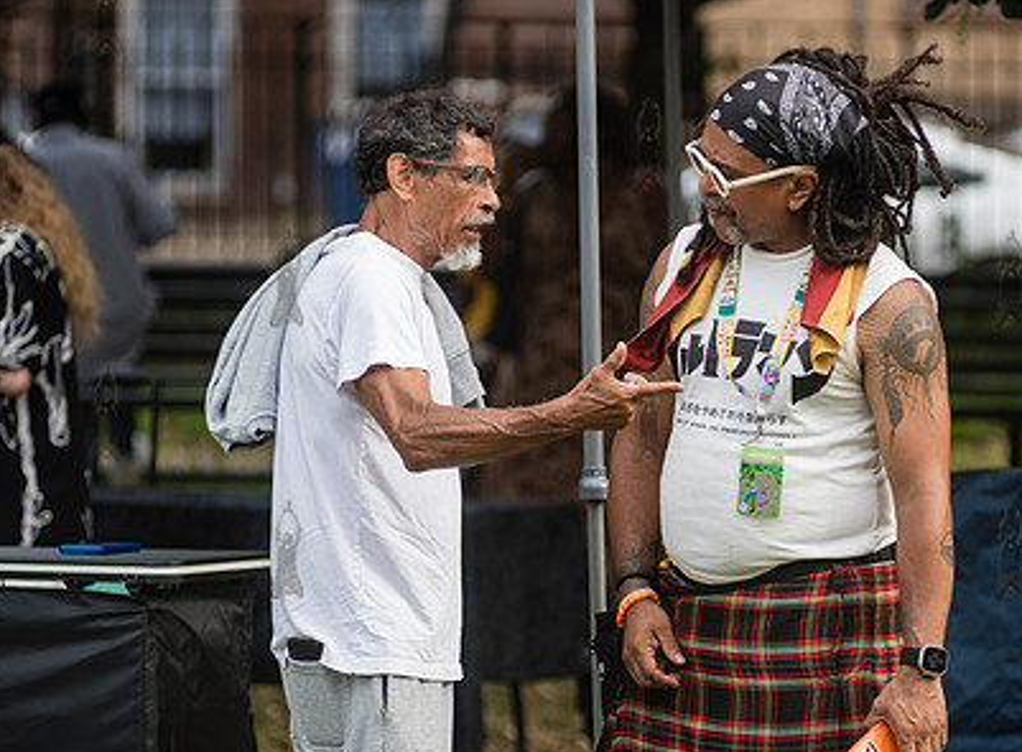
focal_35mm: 336
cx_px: 794
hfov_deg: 5.9
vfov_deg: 4.4
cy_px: 367
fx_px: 9852
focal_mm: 200
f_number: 4
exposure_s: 1/1250
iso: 500
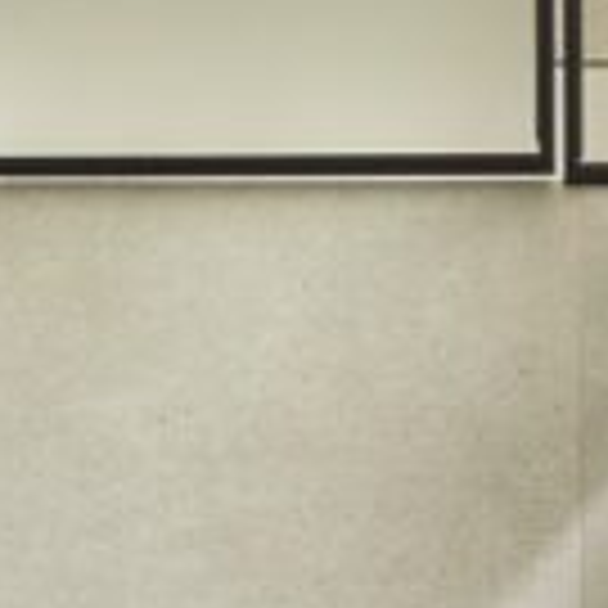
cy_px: -1054
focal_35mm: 122
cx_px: 491
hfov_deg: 14.2
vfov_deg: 10.9
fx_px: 2424
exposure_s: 5
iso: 100
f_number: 11
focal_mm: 17
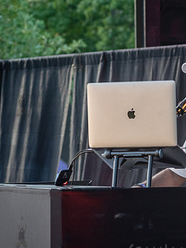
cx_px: 226
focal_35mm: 197
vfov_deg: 10.0
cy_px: 112
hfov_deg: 7.5
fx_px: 1409
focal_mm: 86
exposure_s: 1/400
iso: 1000
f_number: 4.5
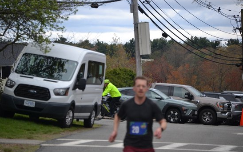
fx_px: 1325
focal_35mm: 200
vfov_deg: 6.6
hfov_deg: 10.5
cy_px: 76
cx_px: 122
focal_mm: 130
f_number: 5
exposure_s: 1/1000
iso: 400
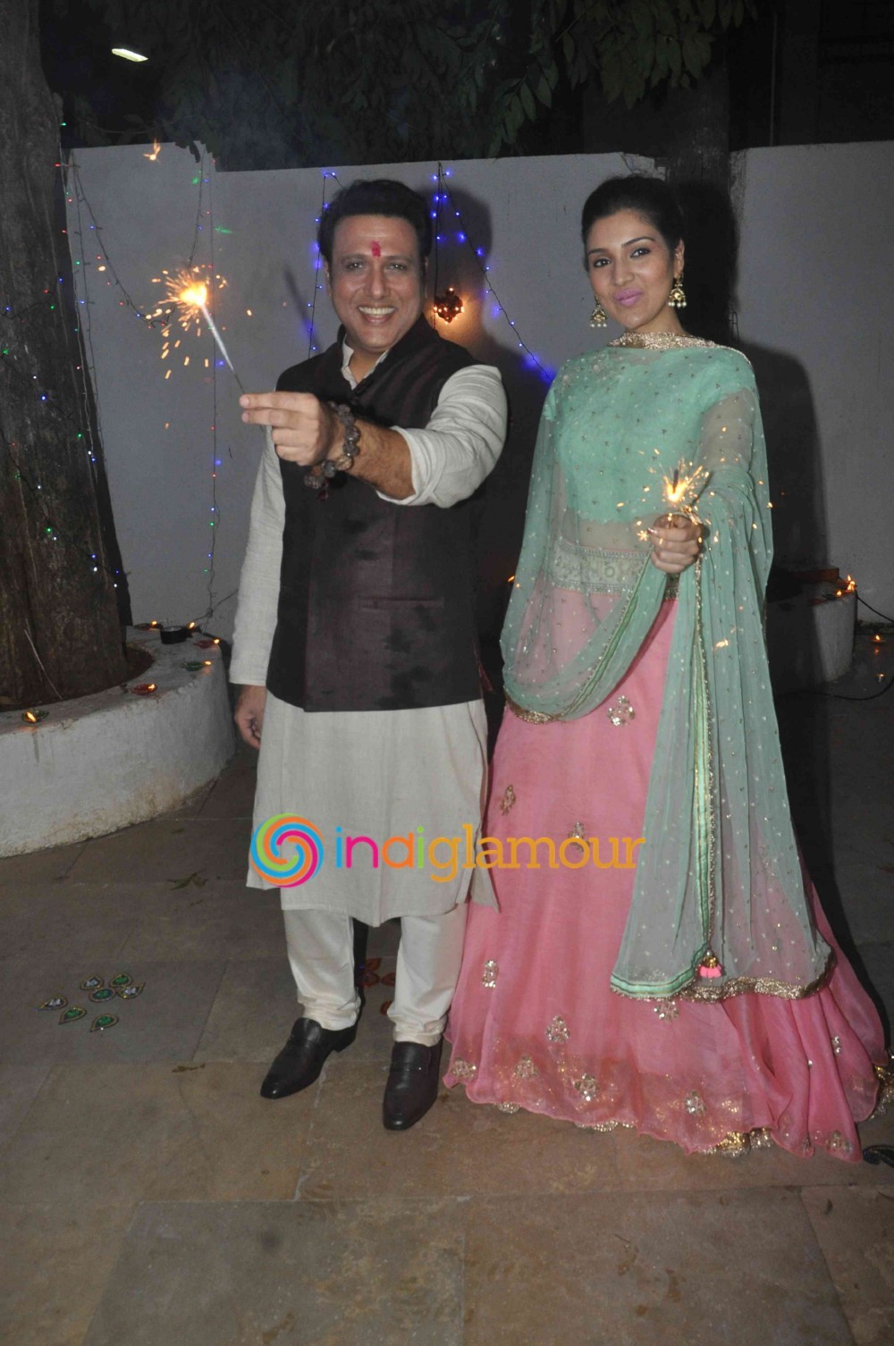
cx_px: 447
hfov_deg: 41.6
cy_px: 673
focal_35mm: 32
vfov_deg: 59.6
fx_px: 1177
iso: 800
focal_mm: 21
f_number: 9
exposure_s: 1/200
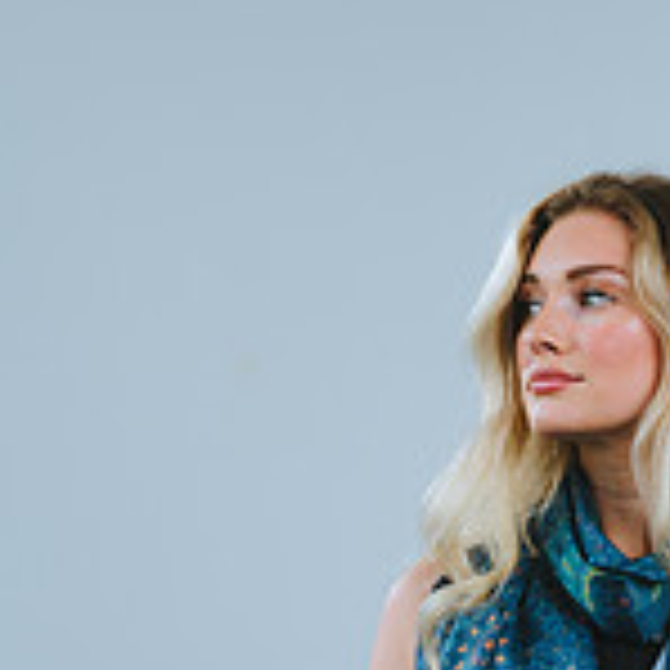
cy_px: 845
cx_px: 621
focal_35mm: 218
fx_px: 4774
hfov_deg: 8.0
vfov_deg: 7.9
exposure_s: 1/200
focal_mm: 85
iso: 80
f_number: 4
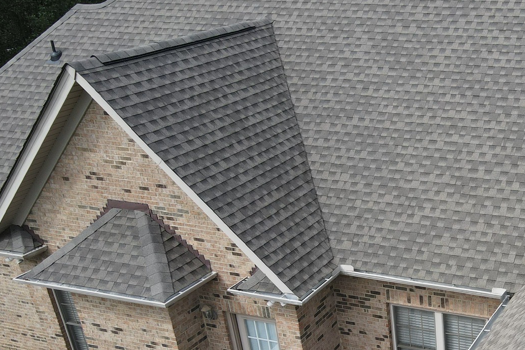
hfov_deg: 36.9
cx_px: 505
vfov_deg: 26.5
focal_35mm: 49
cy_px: 320
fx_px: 715
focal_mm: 4.5
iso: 100
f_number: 2.8
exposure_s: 1/350
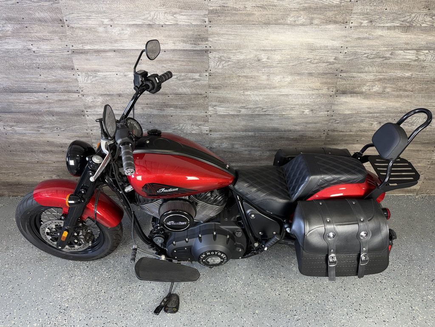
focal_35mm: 24
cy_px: 164
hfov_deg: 71.6
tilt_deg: -30.2
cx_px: 218
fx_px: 302
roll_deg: -0.2
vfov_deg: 56.8
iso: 80
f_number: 1.78
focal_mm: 6.76
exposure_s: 1/27
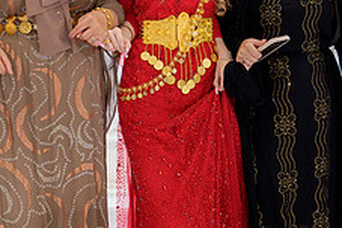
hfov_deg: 16.0
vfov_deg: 10.7
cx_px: 142
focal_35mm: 128
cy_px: 45
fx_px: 1215
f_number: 2
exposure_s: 1/200
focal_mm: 50
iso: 640
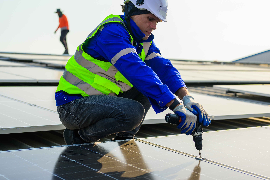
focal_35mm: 61
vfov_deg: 22.3
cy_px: 84
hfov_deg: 32.8
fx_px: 457
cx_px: 164
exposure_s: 1/640
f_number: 3.5
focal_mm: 50
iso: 64
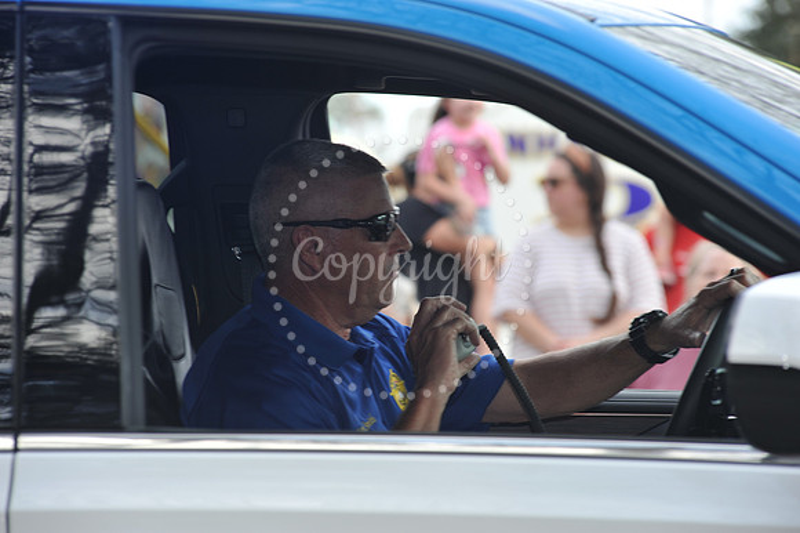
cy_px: 266
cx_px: 400
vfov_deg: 6.9
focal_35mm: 200
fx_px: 4442
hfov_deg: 10.3
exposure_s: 1/100
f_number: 8
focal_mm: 200
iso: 200
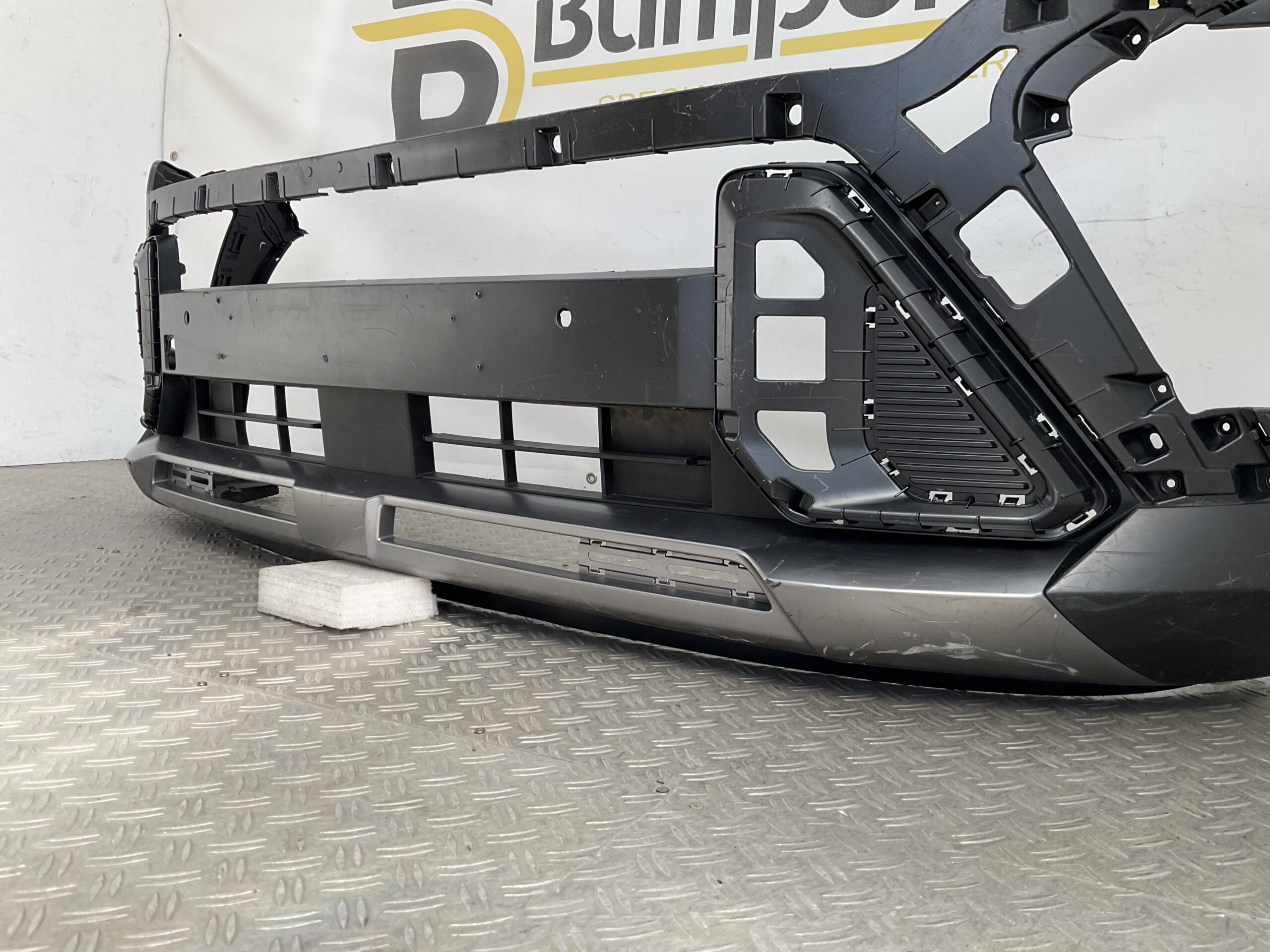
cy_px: 476
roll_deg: -1.6
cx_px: 635
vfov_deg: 48.2
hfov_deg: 61.7
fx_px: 1064
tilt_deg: -7.1
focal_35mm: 29
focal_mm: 3
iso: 16
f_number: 1.8
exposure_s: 1/237
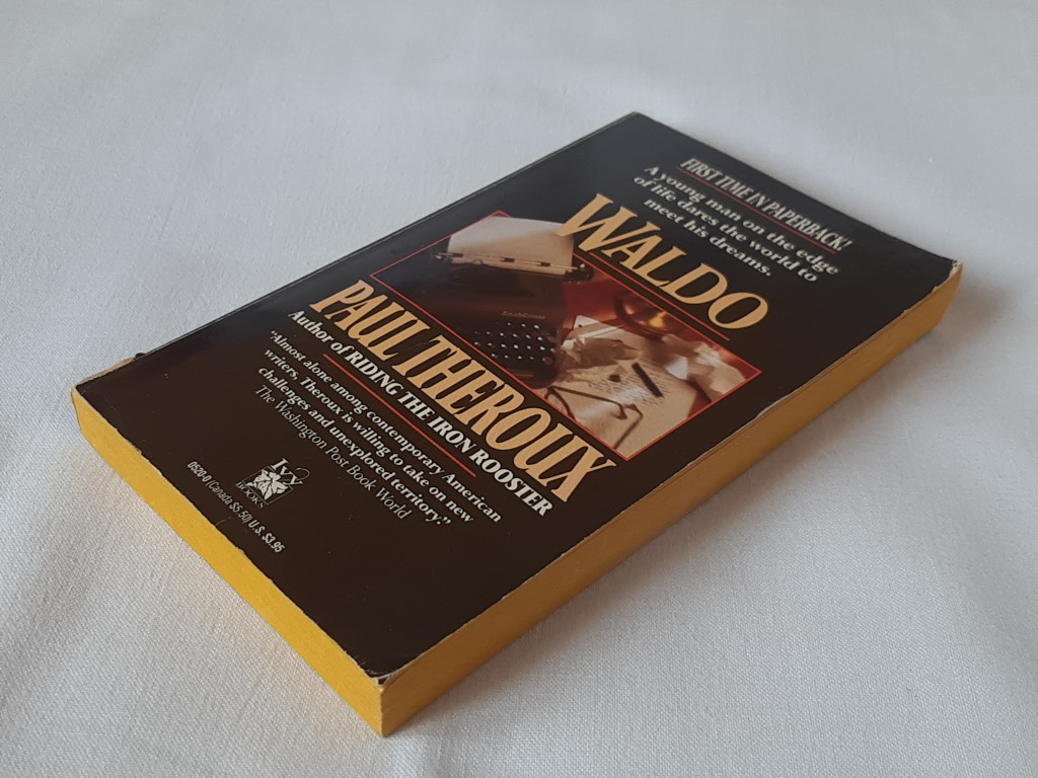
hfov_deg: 65.3
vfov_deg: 51.4
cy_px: 389
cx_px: 519
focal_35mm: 27
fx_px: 810
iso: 193
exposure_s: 1/100
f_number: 1.7
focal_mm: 3.93
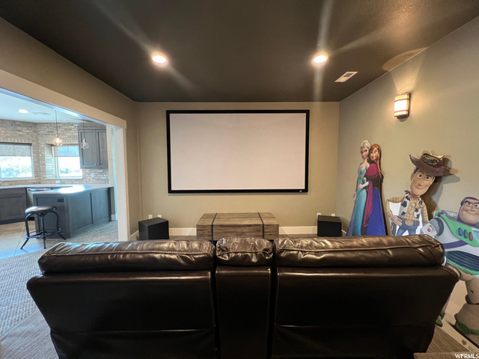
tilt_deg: -4.8
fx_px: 180
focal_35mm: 13
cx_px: 240
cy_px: 180
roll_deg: -0.3
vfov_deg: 89.9
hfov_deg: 106.2
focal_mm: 1.57
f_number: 1.8
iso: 800
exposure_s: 1/60
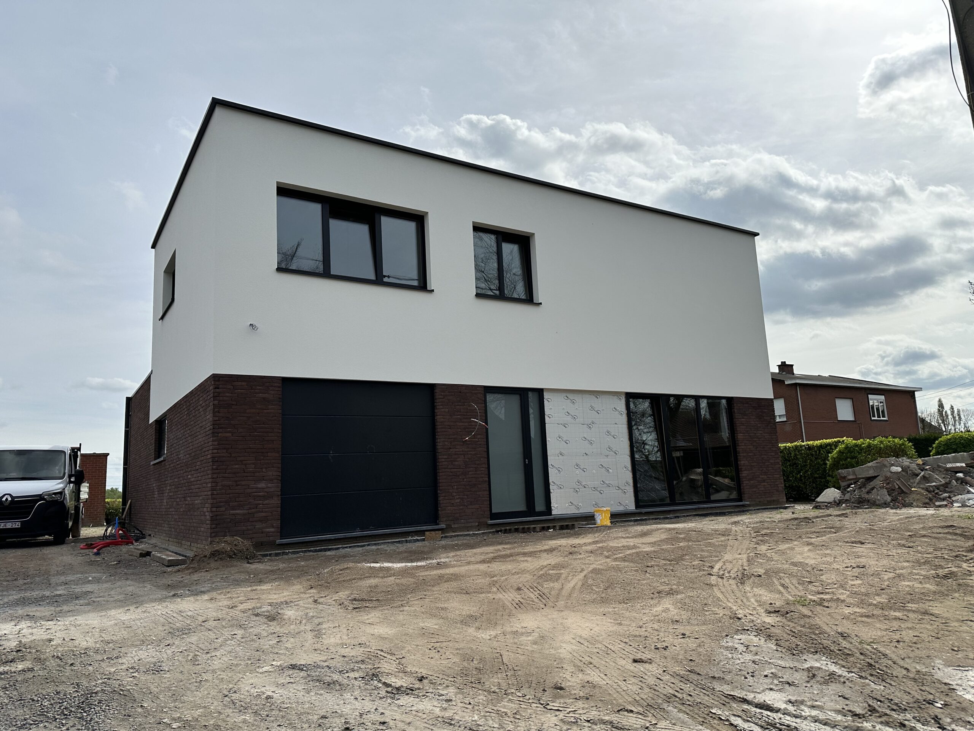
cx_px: 487
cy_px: 366
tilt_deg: +9.7
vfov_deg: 56.8
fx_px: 675
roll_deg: +2.5
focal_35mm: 24
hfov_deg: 71.6
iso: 80
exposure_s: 1/9709
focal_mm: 6.86
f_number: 1.78
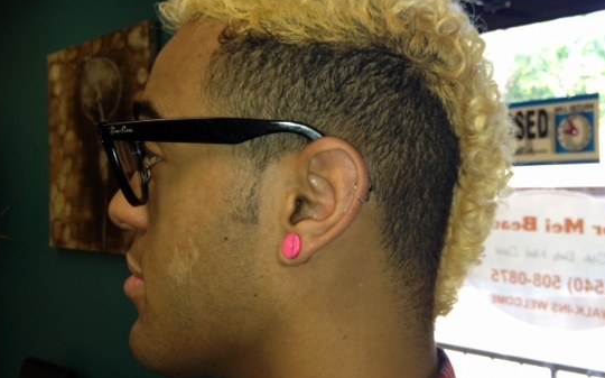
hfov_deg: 45.3
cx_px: 317
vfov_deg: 29.2
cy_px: 169
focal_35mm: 44
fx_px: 725
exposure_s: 1/25
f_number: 2.4
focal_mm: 4.28
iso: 64
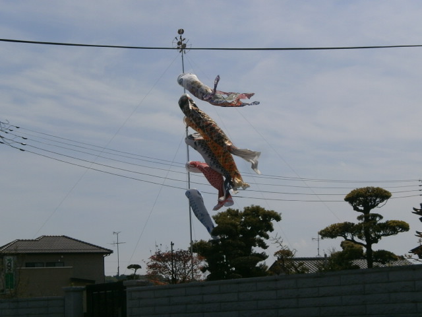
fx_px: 927
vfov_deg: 19.4
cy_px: 158
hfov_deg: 25.7
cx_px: 211
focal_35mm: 76
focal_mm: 13.4
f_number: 18
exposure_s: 1/250
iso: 125
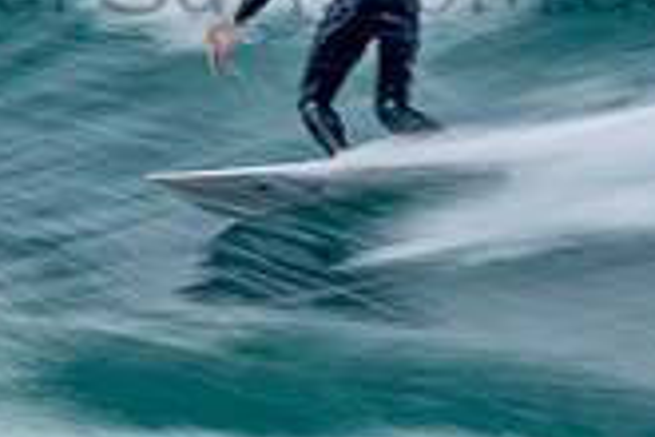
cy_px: -77
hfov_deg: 0.8
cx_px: 274
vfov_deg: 0.5
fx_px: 46028
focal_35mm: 2530
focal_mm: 480
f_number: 25
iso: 100
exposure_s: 1/25
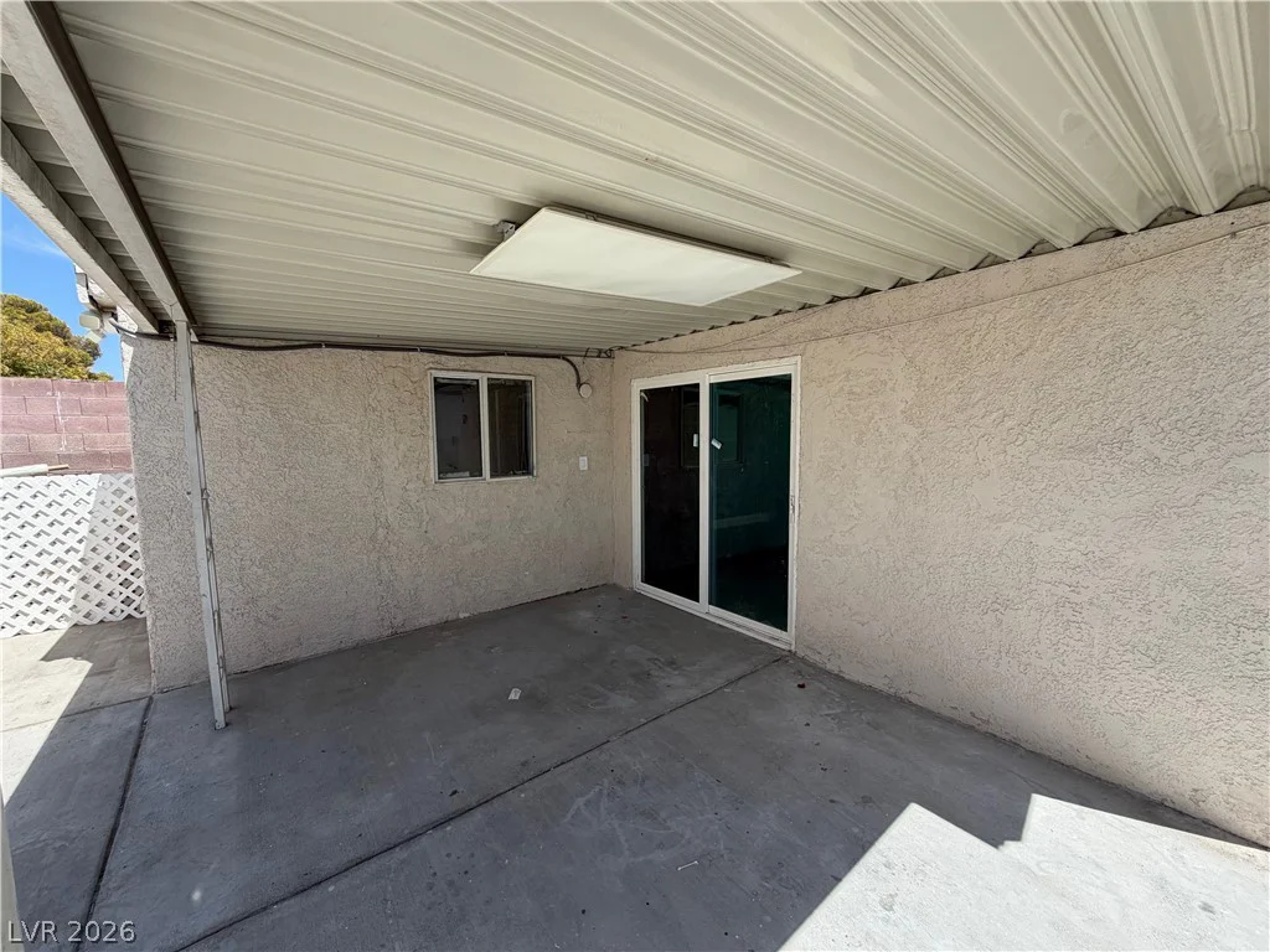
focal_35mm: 14
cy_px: 476
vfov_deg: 85.7
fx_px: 514
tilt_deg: -4.5
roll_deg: +0.4
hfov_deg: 102.1
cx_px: 635
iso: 32
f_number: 2.2
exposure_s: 1/770
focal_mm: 2.22
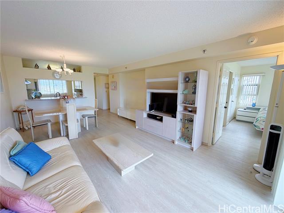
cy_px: 106
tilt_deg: -9.4
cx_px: 142
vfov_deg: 85.7
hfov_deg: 102.1
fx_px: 115
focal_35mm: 14
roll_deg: -0.2
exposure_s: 1/120
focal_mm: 2.22
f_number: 2.2
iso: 100
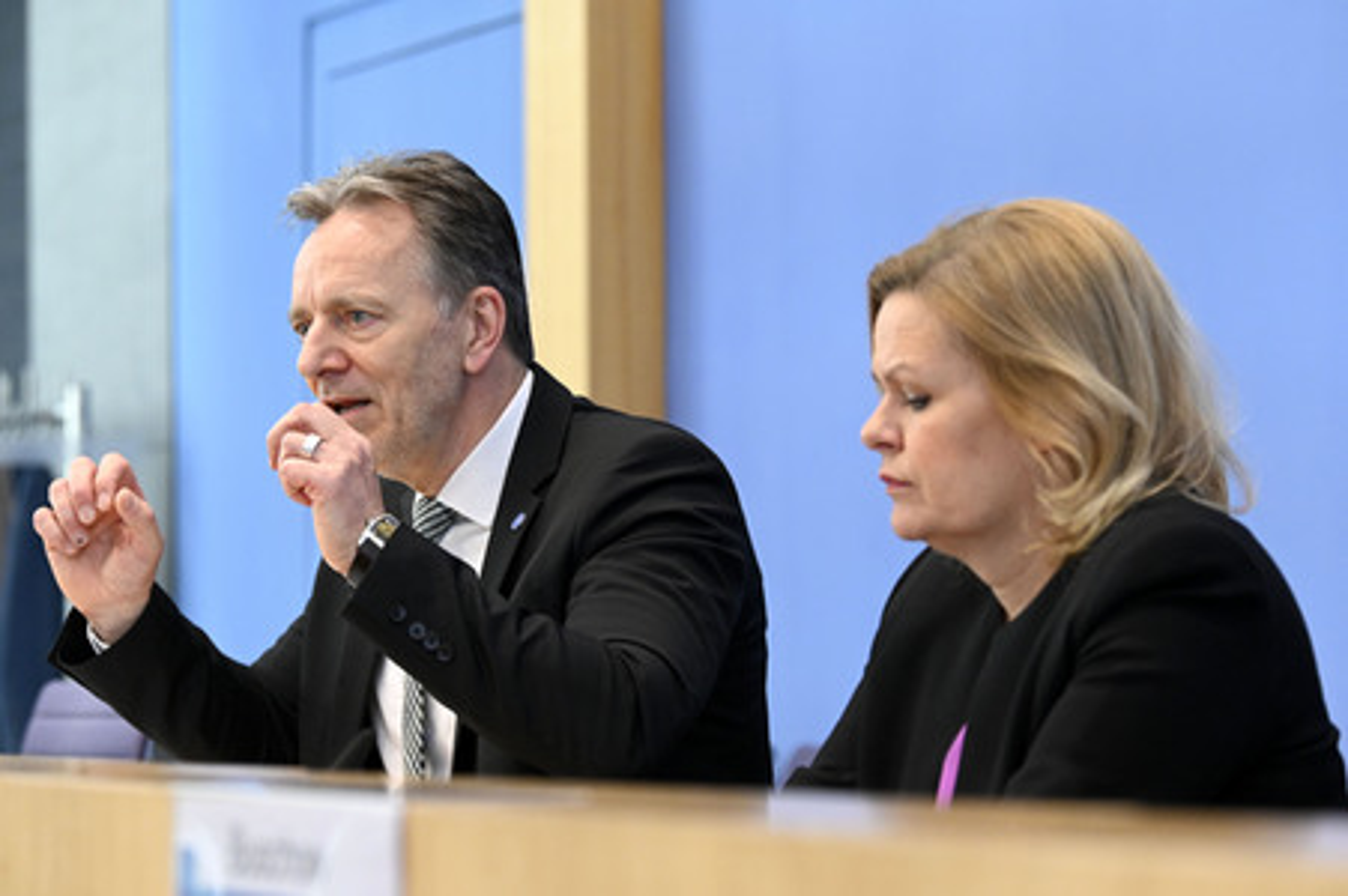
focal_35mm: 122
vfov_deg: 11.2
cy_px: 448
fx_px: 4565
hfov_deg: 16.8
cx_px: 674
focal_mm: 122
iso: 4000
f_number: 5.6
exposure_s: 1/640
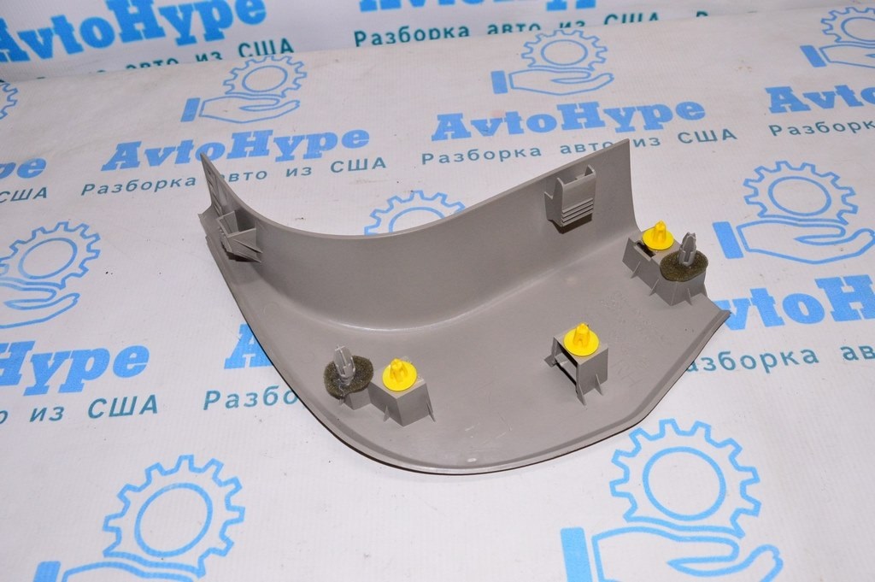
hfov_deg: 59.5
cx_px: 438
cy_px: 291
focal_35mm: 32
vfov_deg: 41.6
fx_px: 765
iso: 1600
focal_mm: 21
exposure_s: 1/200
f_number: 8
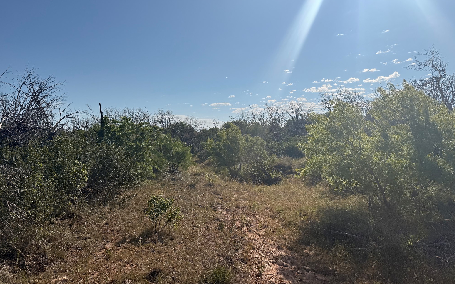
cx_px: 224
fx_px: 322
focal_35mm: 26
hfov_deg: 70.4
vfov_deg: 47.6
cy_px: 147
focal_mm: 6.76
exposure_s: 1/14286
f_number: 1.78
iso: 80
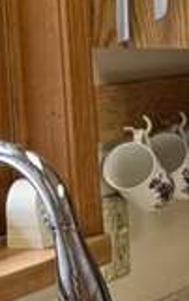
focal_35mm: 202
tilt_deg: -6.5
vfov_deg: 10.4
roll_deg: +0.7
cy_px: 172
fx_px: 1660
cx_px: 896
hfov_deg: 5.3
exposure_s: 1/60
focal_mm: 6.76
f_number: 1.78
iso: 160
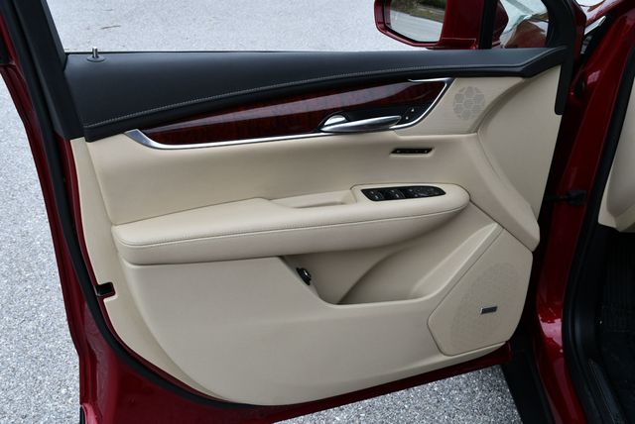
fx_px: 636
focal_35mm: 36
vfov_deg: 36.9
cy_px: 212
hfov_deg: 53.1
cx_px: 318
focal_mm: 18
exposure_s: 1/250
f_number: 8
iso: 140
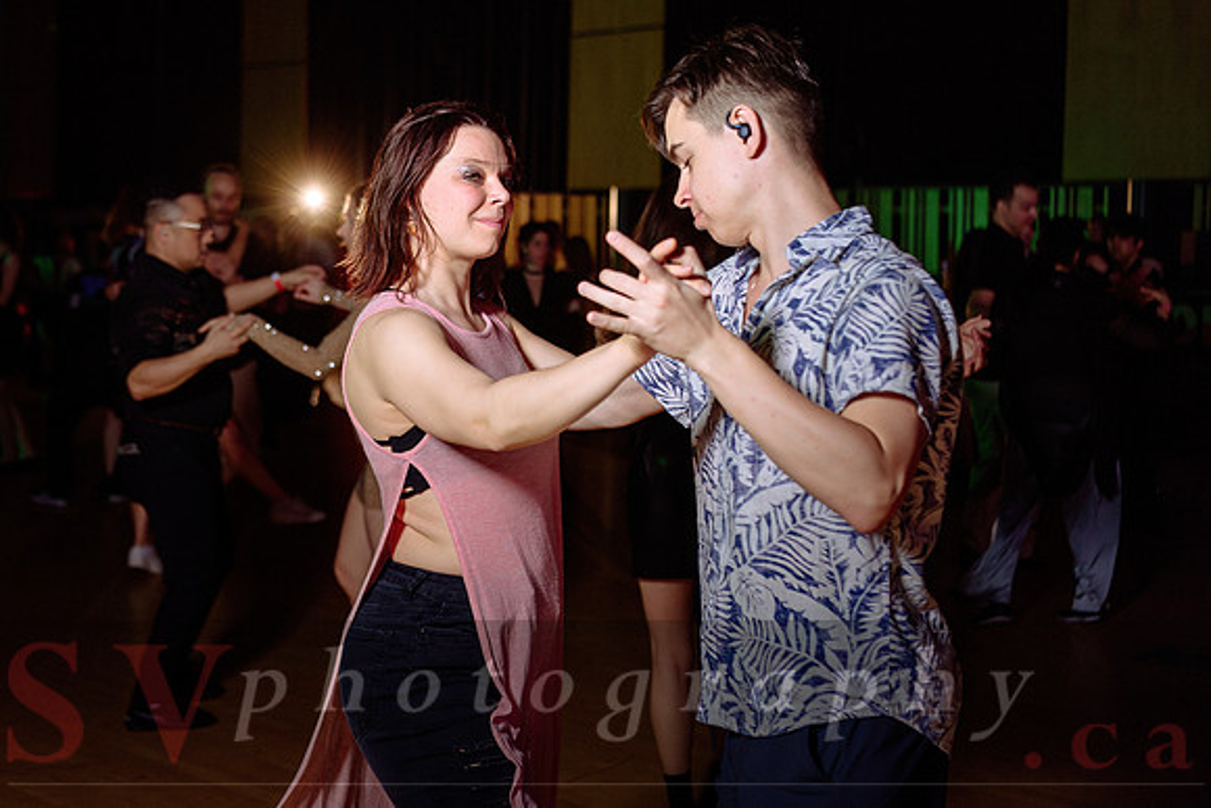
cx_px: 496
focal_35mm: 52
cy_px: 331
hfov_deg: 38.1
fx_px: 1748
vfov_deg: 26.0
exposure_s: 1/60
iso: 800
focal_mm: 44
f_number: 2.8
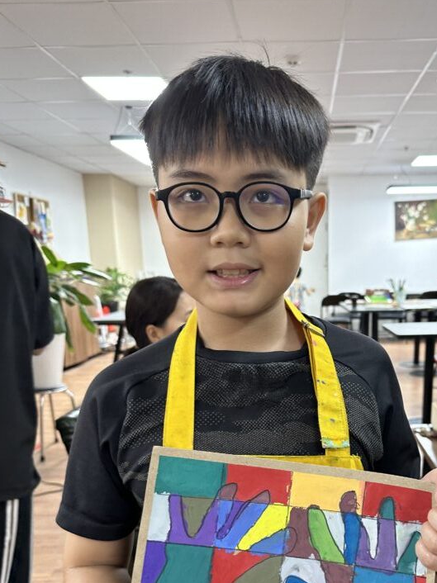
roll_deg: -0.3
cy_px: 405
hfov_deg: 41.1
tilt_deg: -12.5
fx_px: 573
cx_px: 303
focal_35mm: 34
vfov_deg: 52.6
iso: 200
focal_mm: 6.86
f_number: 1.78
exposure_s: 1/50
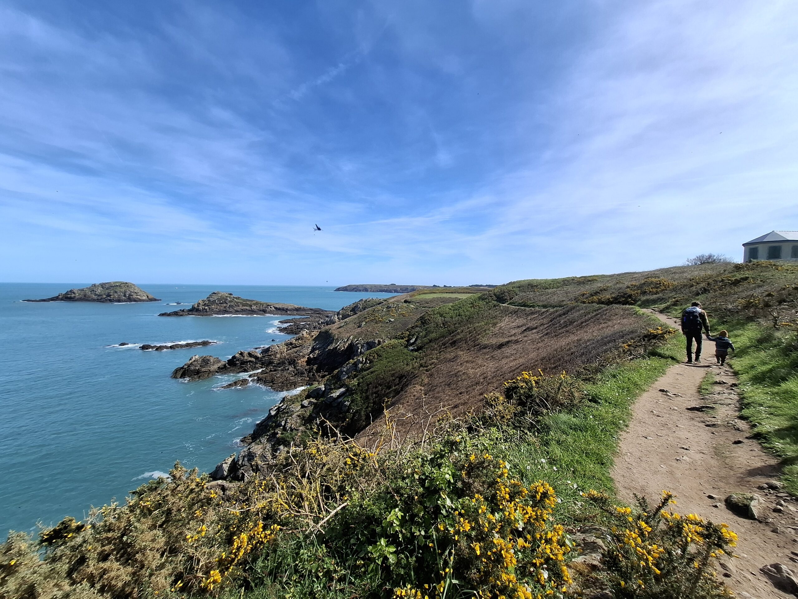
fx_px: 300
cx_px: 399
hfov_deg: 106.2
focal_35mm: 13
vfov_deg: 89.9
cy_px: 300
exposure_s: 1/1033
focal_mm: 1.74
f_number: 2.2
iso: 40
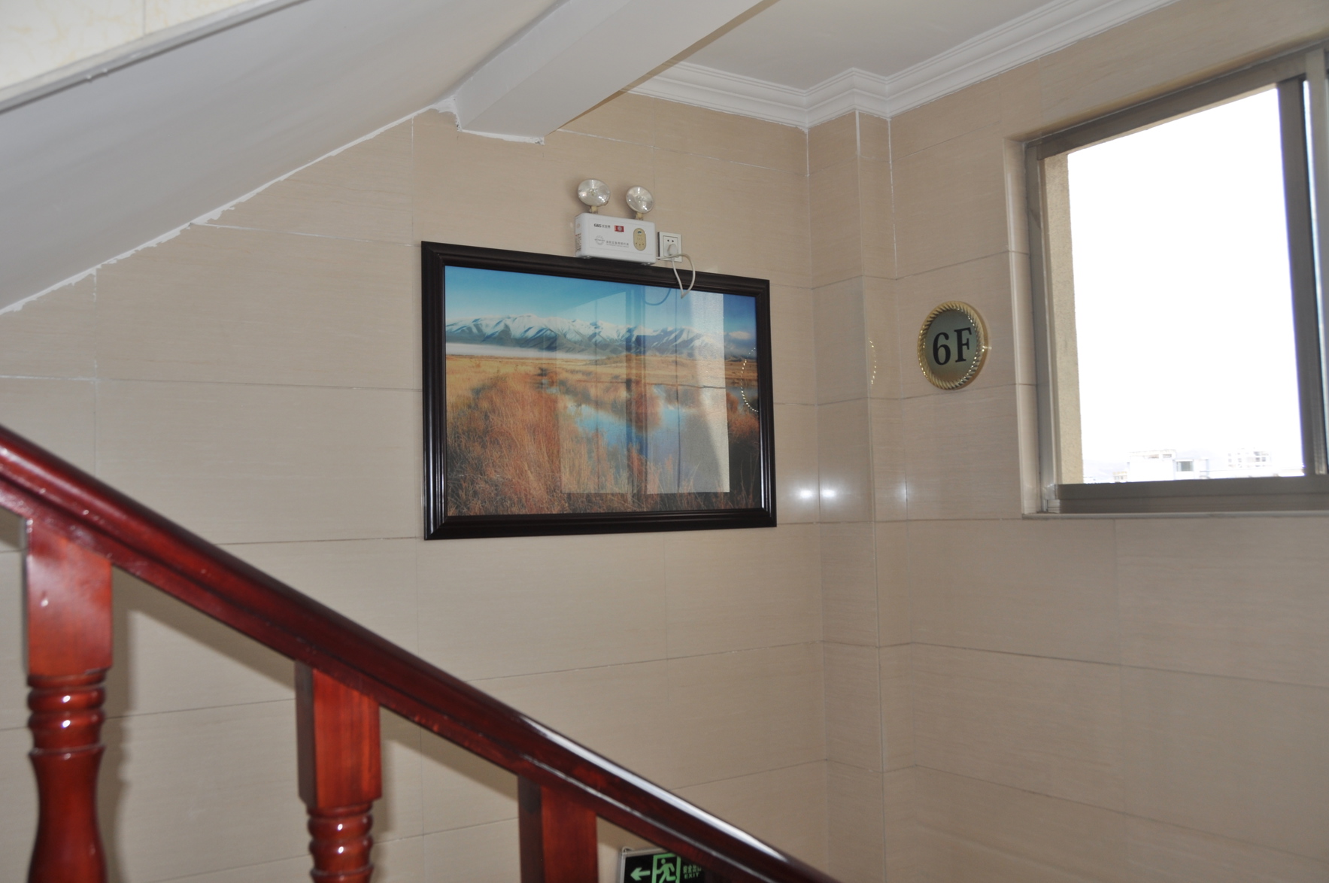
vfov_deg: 43.5
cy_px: 442
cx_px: 664
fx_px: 1106
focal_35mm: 30
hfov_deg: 62.0
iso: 200
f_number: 5
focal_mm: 20
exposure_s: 1/200
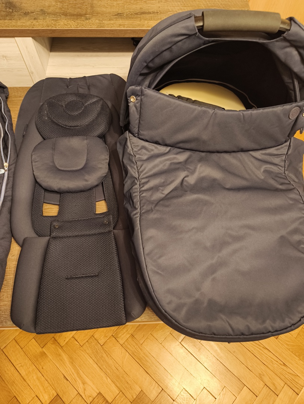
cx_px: 152
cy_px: 202
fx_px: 280
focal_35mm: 24
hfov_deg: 56.9
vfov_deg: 71.5
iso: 1098
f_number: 1.87
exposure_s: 1/33.3
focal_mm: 5.56
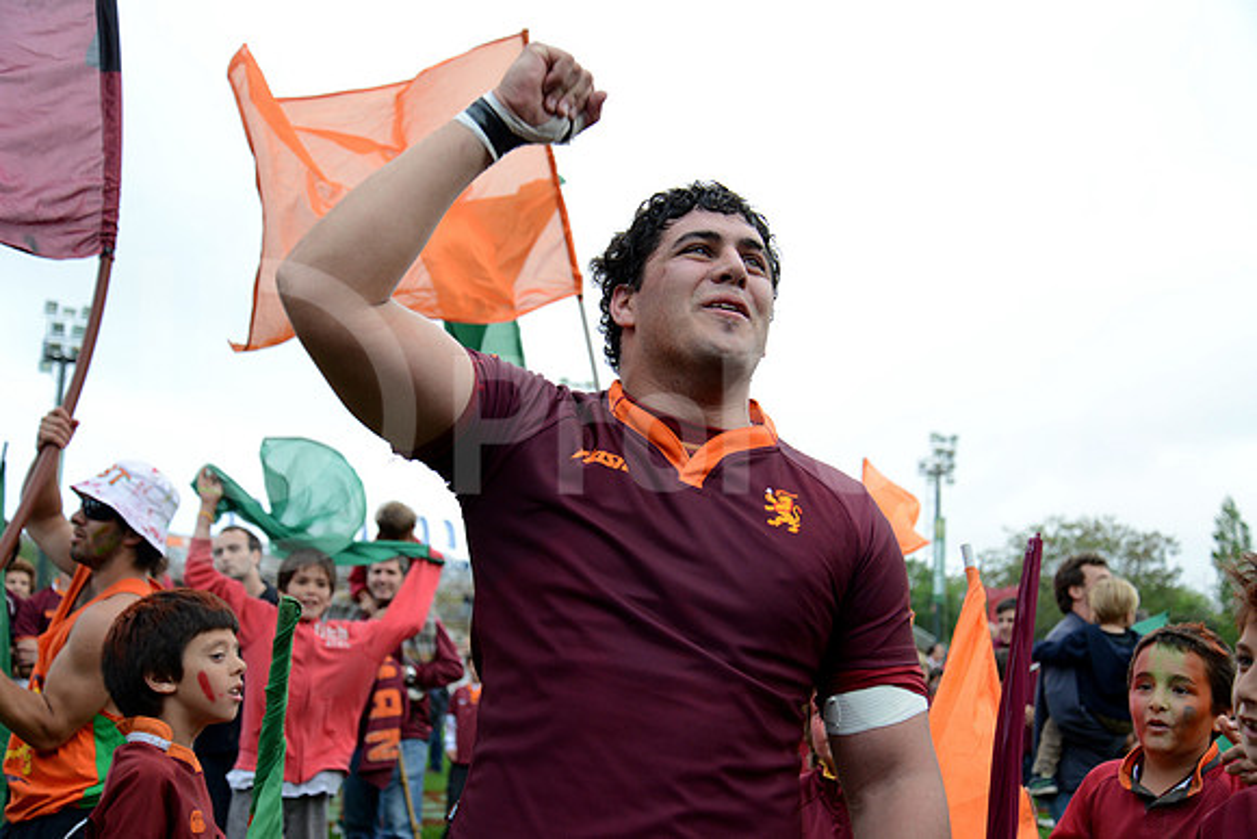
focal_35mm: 40
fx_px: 1397
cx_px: 628
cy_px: 420
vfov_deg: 33.4
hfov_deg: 48.4
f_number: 4.2
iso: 1250
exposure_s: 1/400
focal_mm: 40
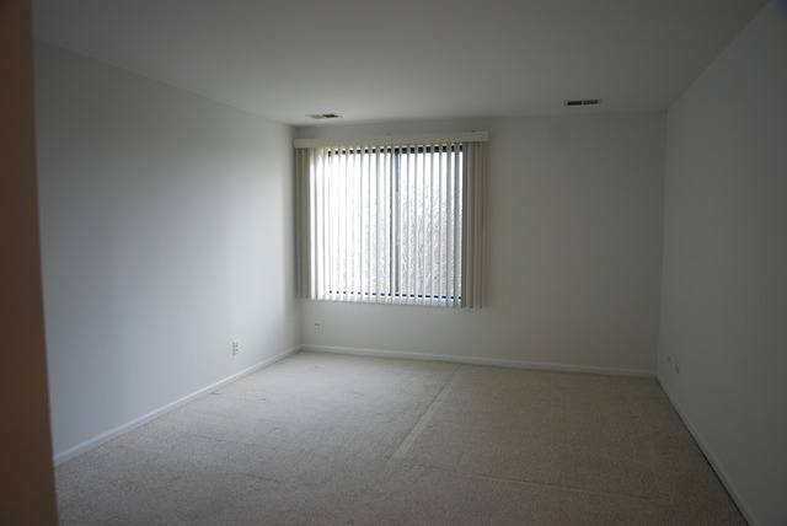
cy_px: 263
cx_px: 394
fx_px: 492
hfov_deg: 77.3
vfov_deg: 56.3
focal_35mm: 22
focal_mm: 15
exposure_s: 1/80
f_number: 4.5
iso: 200
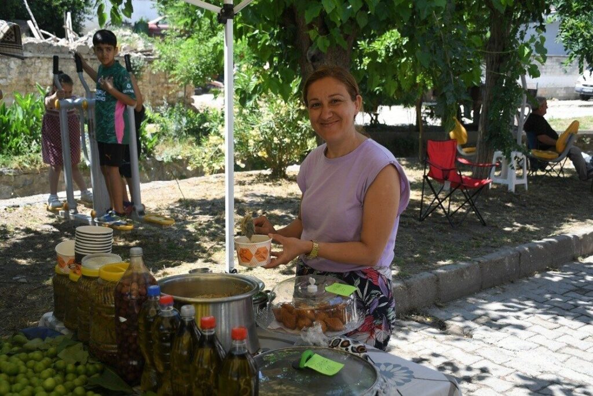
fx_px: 642
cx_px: 296
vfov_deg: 34.2
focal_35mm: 39
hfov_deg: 49.5
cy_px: 198
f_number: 3.8
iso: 100
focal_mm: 26
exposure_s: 1/320
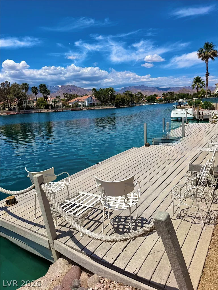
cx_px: 109
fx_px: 202
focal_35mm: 24
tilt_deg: -11.5
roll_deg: +4.0
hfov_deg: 56.8
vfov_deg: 71.6
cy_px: 145
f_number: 1.78
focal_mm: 6.76
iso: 80
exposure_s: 1/11905
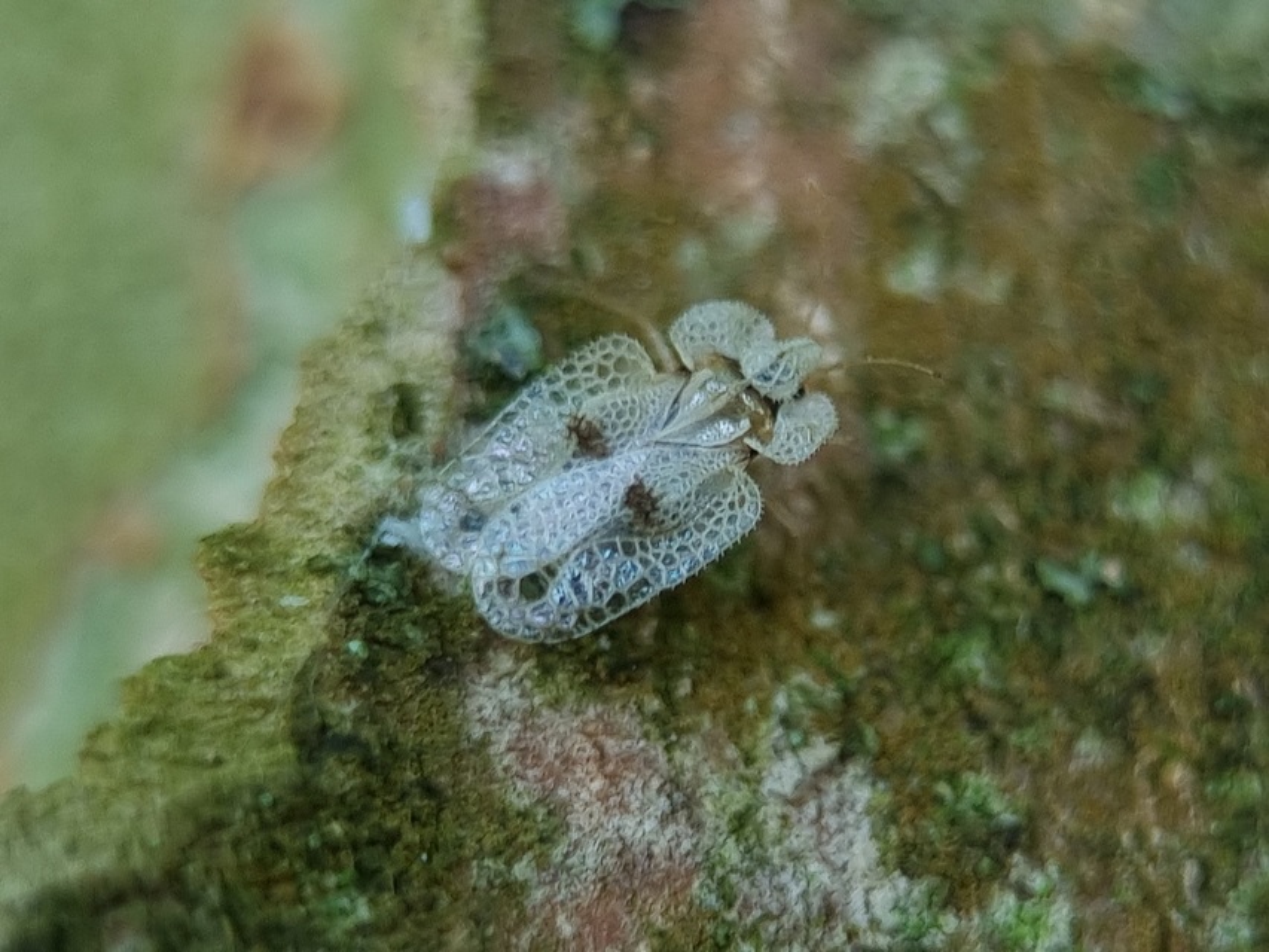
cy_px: 476
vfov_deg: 53.1
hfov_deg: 67.3
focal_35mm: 26
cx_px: 634
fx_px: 953
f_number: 1.8
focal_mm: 5.4
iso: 64
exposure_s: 1/50
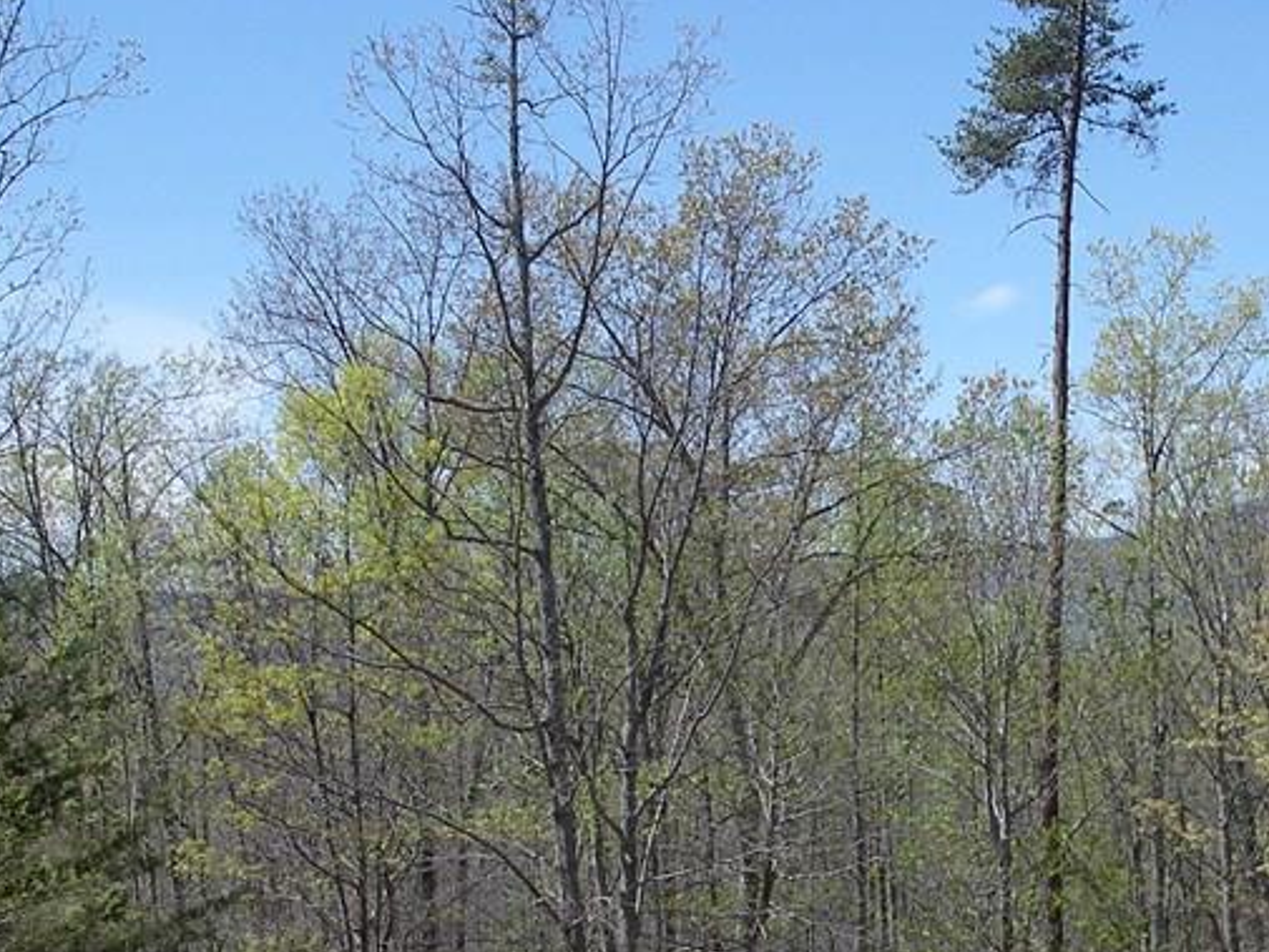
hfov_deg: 25.7
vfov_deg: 19.4
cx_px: 908
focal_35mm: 75
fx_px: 2750
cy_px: 799
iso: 80
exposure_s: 1/250
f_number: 5
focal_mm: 7.8
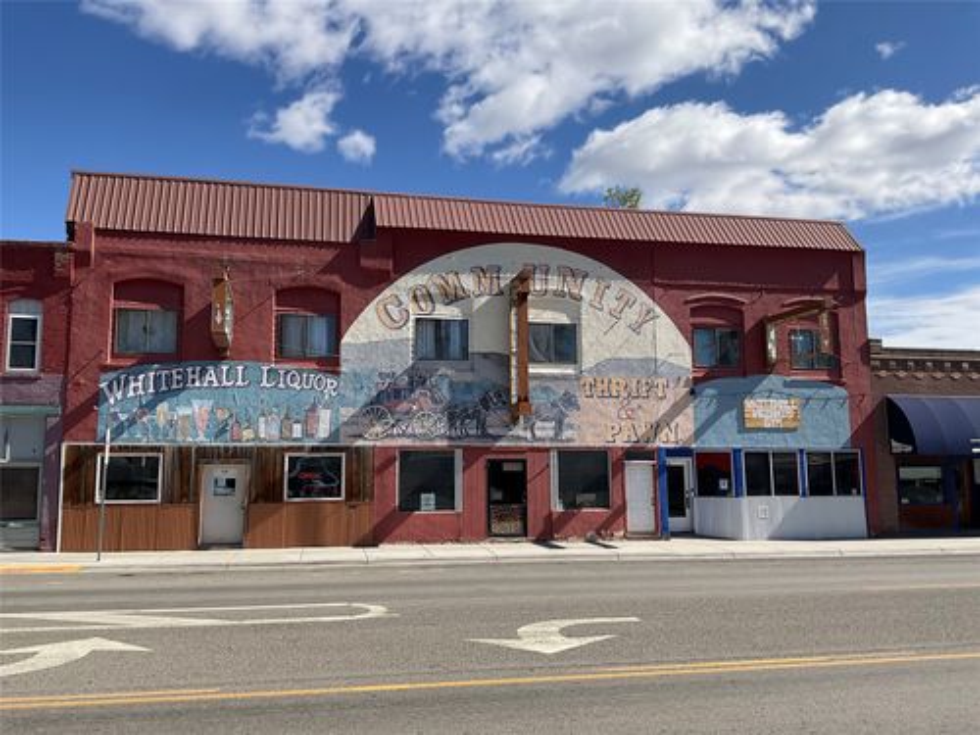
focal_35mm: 29
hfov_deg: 61.7
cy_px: 368
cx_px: 490
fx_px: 821
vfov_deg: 48.2
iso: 16
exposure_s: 1/2227
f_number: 1.8
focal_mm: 3
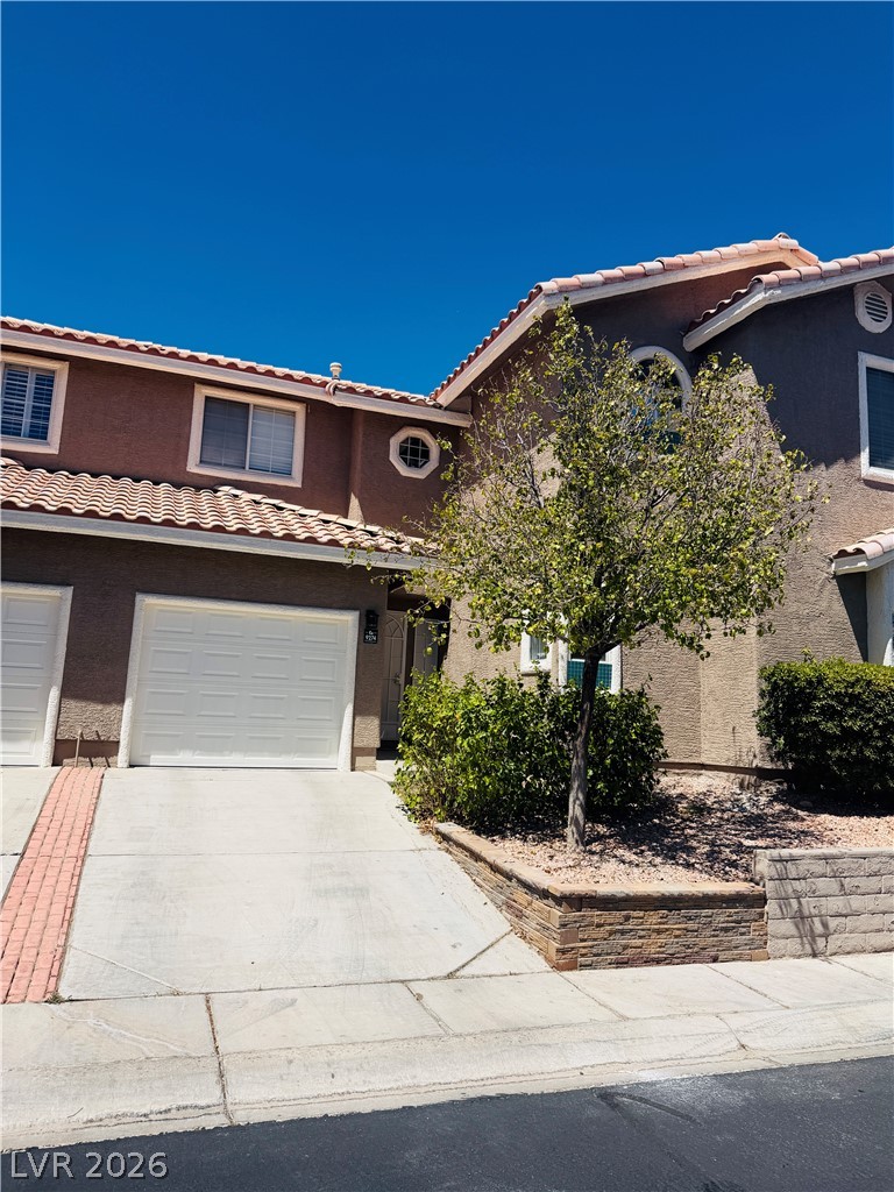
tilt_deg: +7.3
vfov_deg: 71.6
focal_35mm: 24
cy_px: 596
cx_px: 447
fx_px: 826
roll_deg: -3.0
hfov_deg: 56.8
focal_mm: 6.76
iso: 80
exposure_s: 1/6711
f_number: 1.78
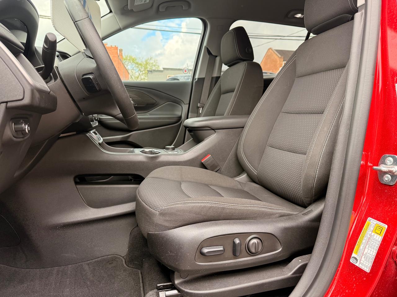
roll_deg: -1.3
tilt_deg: -5.9
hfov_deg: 71.6
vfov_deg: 56.8
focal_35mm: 24
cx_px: 198
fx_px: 275
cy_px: 148
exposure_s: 1/426
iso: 100
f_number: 1.78
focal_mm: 6.76
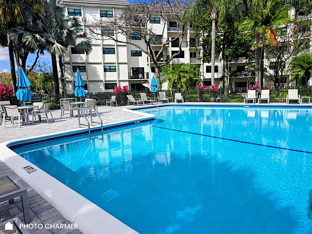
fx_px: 207
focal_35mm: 23
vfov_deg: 58.9
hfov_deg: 73.9
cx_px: 156
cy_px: 117
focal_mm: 6.3
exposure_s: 1/401
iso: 12
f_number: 1.7
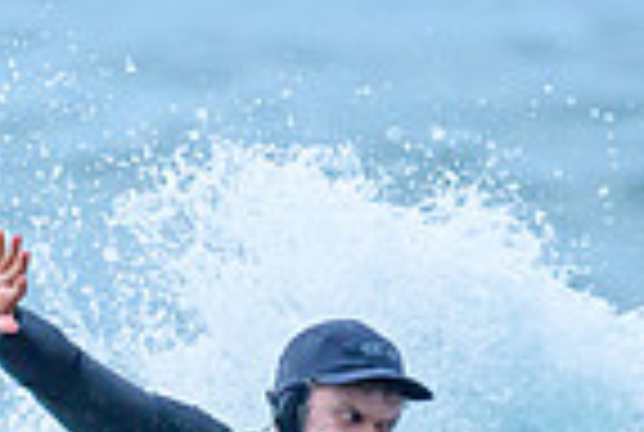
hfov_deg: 0.5
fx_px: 77835
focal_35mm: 4342
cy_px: 529
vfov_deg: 0.3
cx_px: 55
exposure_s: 1/3200
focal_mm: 800
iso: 400
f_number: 6.3
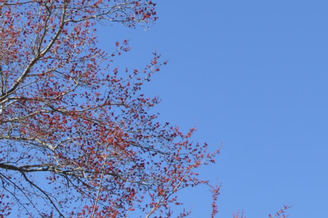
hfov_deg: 13.4
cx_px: 6
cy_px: 431
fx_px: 1374
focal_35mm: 151
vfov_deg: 8.6
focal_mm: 24
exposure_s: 1/200
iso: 100
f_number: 7.1
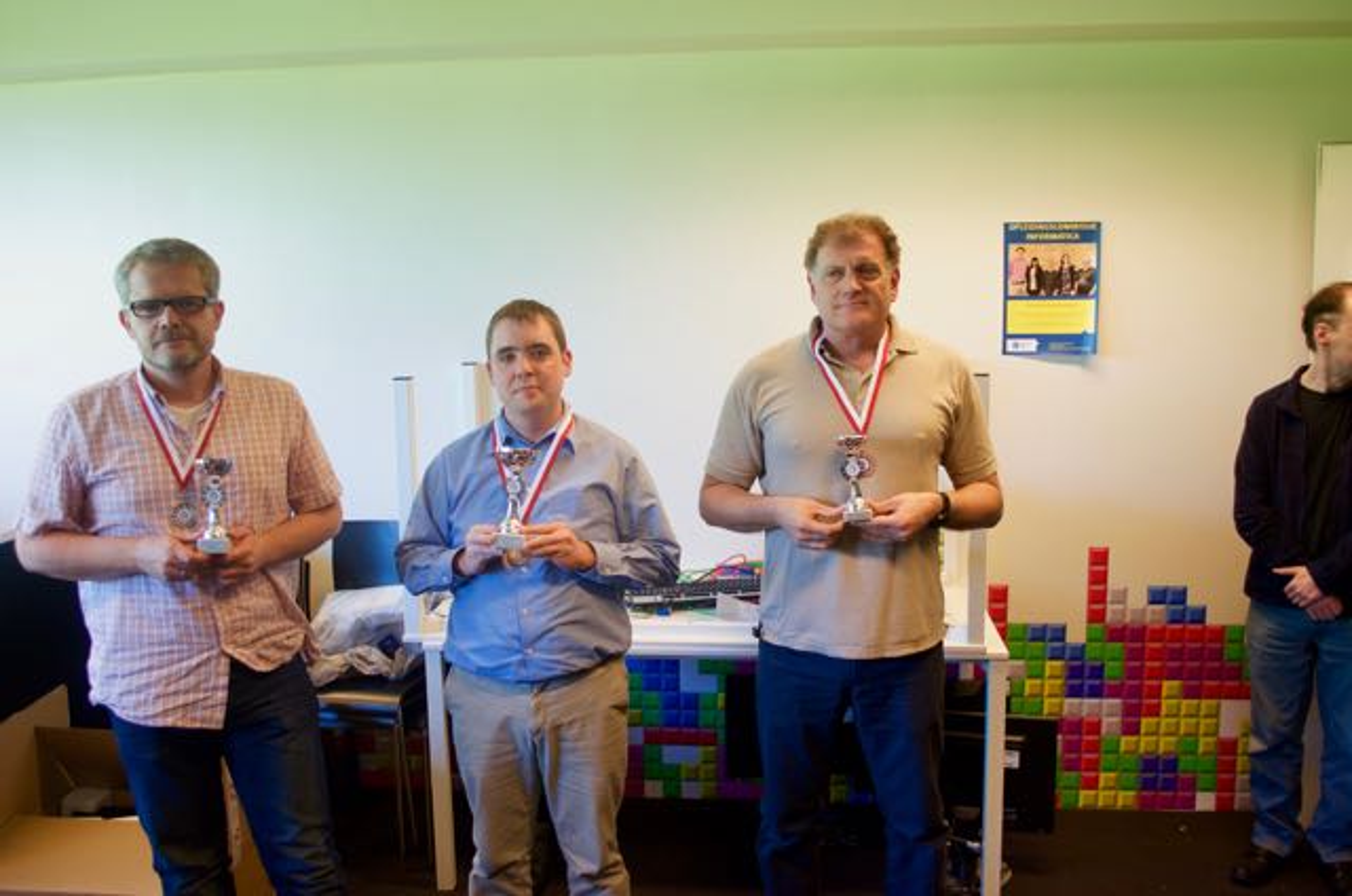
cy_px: 448
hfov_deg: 57.3
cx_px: 676
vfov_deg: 39.8
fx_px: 1237
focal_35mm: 33
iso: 400
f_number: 4
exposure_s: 1/60
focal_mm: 22
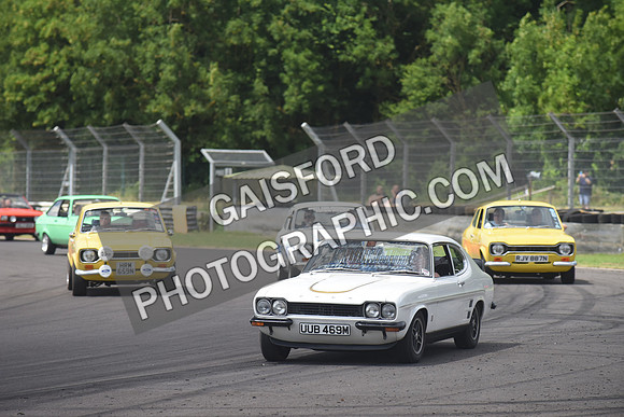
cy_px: 208
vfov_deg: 6.9
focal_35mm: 200
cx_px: 312
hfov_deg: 10.3
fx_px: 3467
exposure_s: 1/640
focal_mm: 200
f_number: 5.6
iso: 450
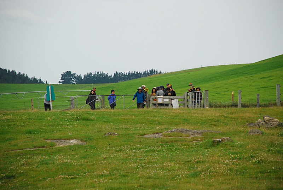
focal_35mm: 202
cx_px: 142
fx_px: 1594
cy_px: 95
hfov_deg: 10.1
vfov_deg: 6.8
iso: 400
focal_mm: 135
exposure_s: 1/500
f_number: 6.3
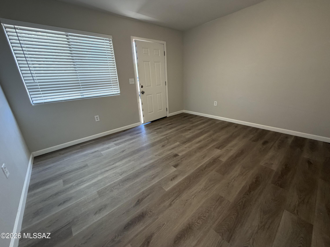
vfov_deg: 85.7
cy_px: 124
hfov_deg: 102.1
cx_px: 165
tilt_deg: -19.0
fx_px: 133
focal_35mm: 14
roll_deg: +3.3
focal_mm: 2.22
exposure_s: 1/60
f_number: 2.2
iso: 200
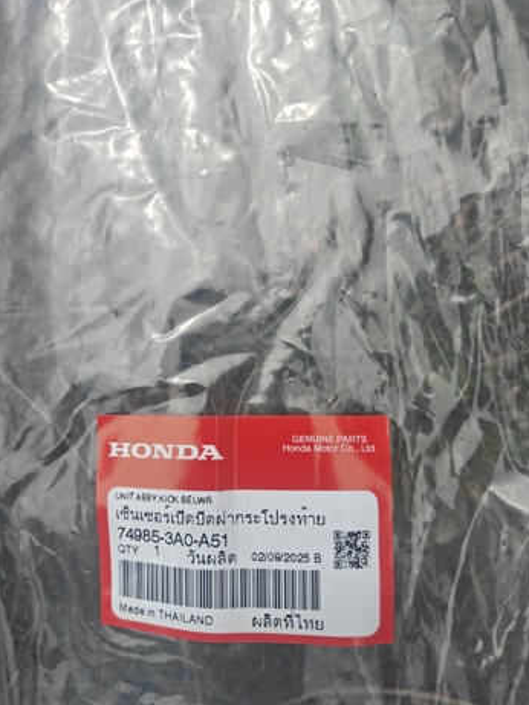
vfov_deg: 69.4
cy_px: 350
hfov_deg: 54.9
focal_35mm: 25
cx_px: 258
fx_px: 509
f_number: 1.8
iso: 80
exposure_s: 1/1065
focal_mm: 5.59
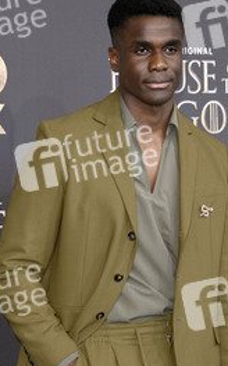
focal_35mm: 152
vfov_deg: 13.8
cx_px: 127
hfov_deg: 8.6
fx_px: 1514
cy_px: 228
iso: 500
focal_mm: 98
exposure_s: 1/250
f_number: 5.6
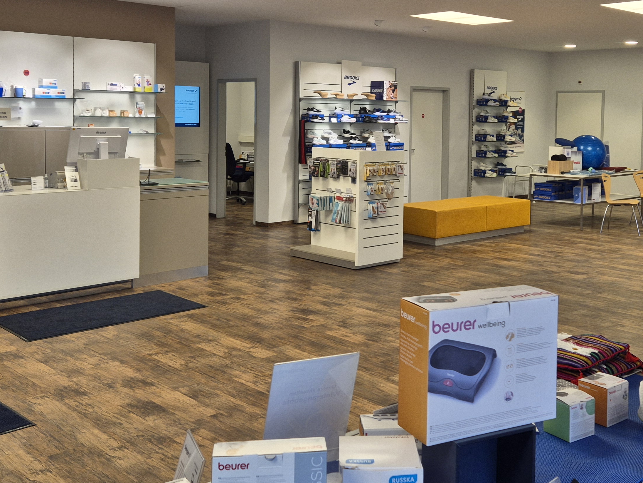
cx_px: 393
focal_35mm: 42
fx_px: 780
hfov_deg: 44.5
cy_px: 147
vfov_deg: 33.9
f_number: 1.8
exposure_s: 1/100
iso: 40
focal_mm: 5.4
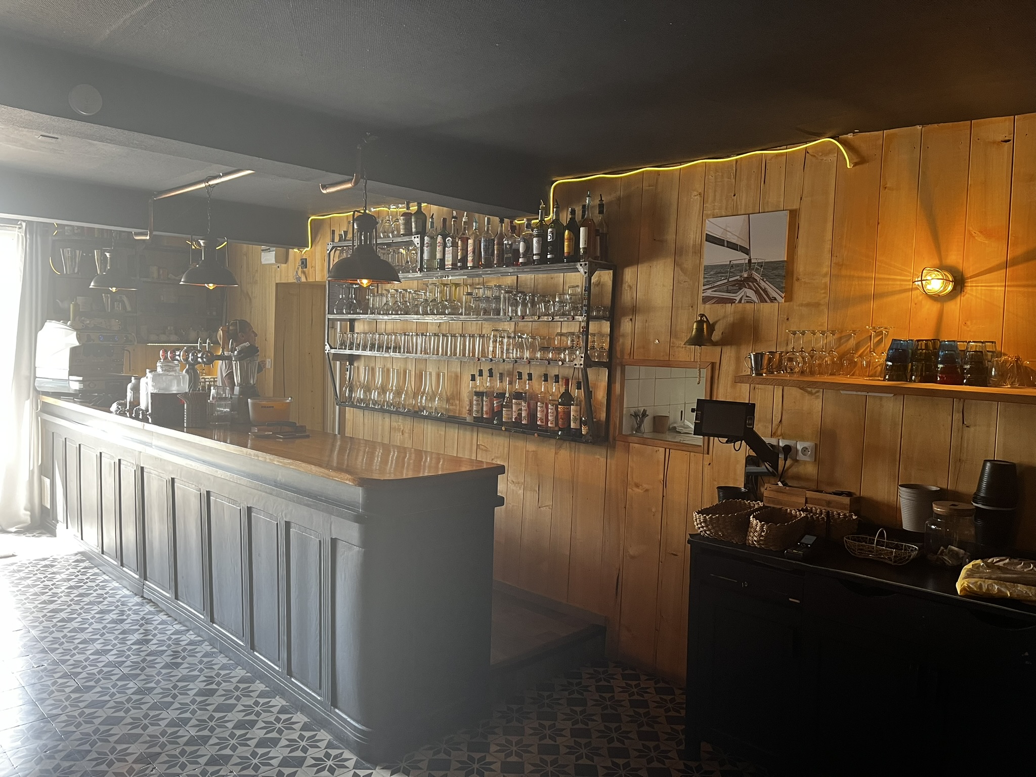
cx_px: 518
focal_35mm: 26
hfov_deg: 67.3
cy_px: 388
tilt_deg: -4.2
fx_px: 778
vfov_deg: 53.1
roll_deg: -1.1
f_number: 1.6
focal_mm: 5.1
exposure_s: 1/86
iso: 125
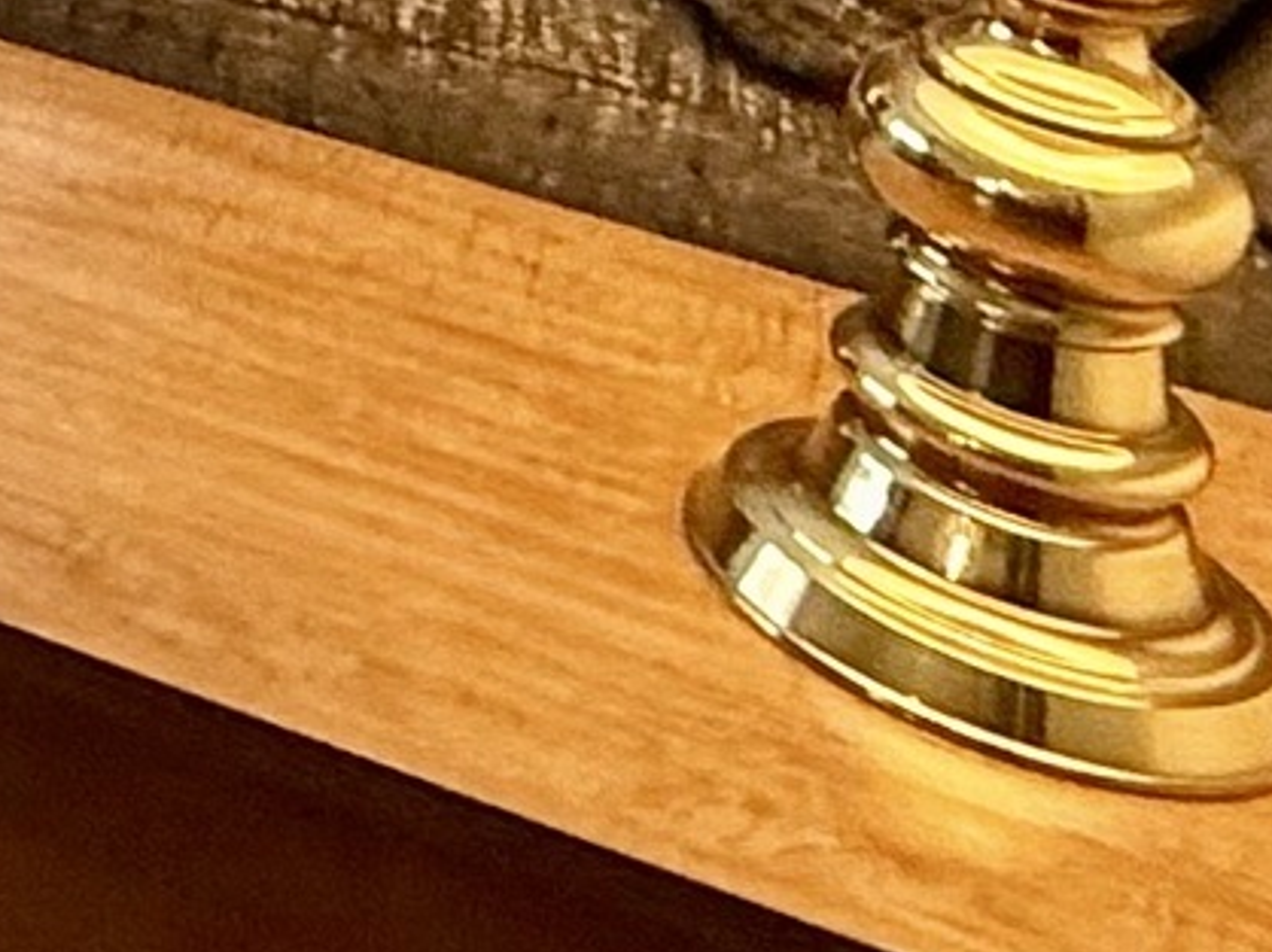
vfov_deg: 11.3
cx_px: -1786
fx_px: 3783
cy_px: -1512
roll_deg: -2.9
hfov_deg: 13.7
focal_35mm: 103
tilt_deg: -4.4
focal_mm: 2.22
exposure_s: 1/60
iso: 250
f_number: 2.2
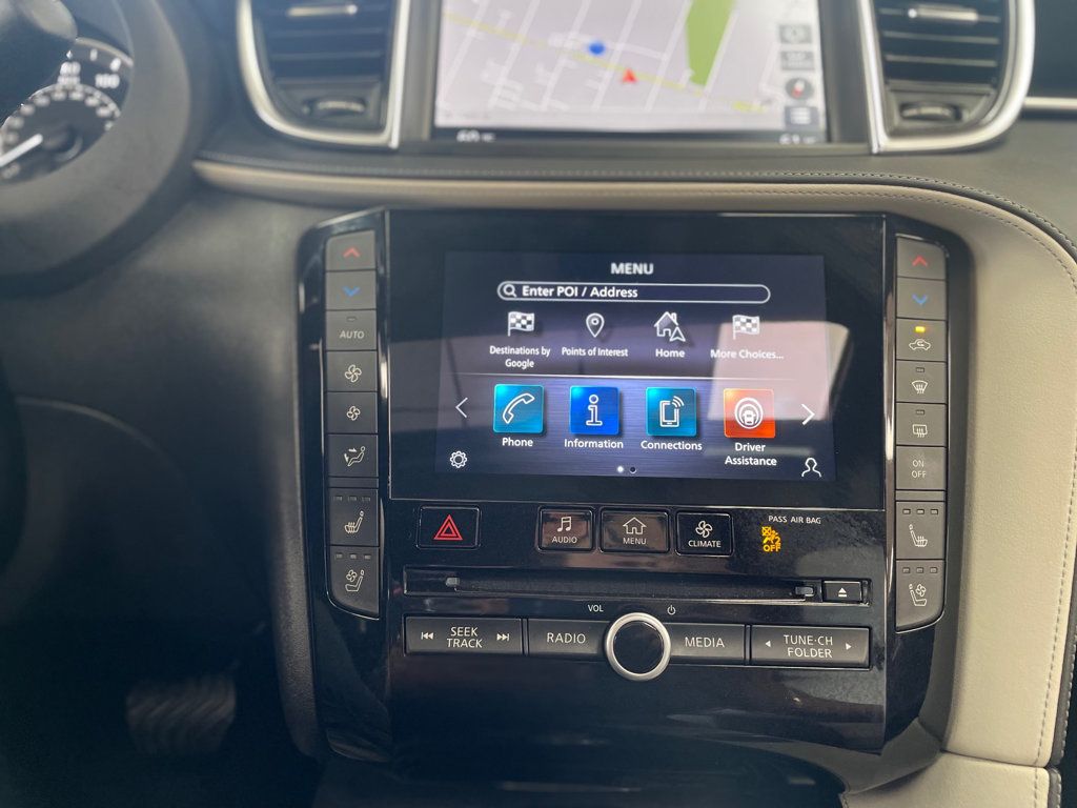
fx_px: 809
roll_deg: -0.6
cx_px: 538
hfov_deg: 67.3
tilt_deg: -16.7
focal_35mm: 26
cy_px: 404
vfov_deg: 53.1
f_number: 1.6
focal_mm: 4.2
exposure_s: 1/60
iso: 160
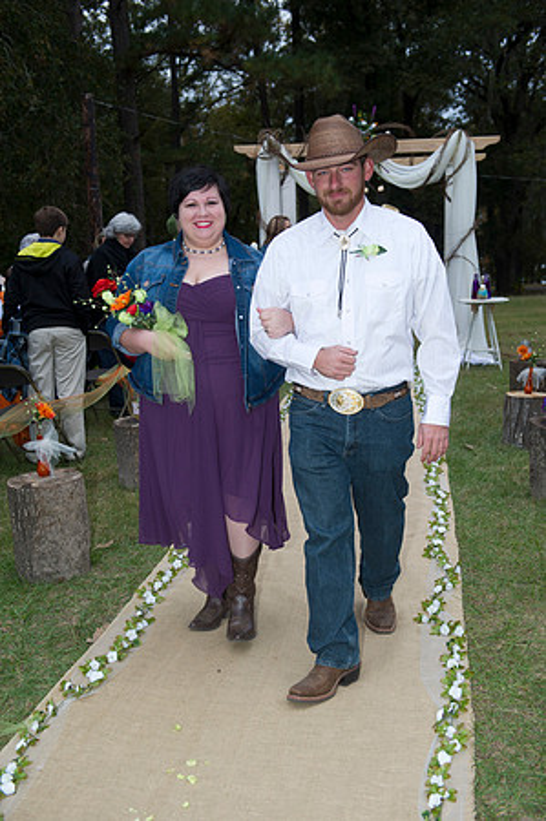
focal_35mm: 42
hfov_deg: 31.8
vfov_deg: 46.4
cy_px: 410
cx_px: 273
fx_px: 958
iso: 800
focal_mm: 42
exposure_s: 1/160
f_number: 4.5
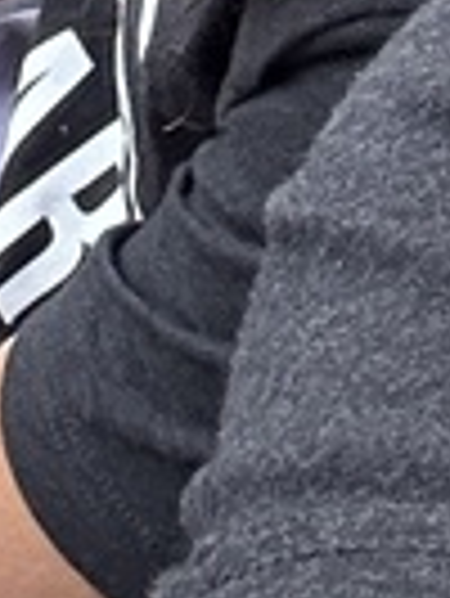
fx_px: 3998
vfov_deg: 7.1
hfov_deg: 6.4
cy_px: -1497
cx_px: 288
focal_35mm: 231
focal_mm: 2.69
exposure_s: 1/129
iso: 40
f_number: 1.9
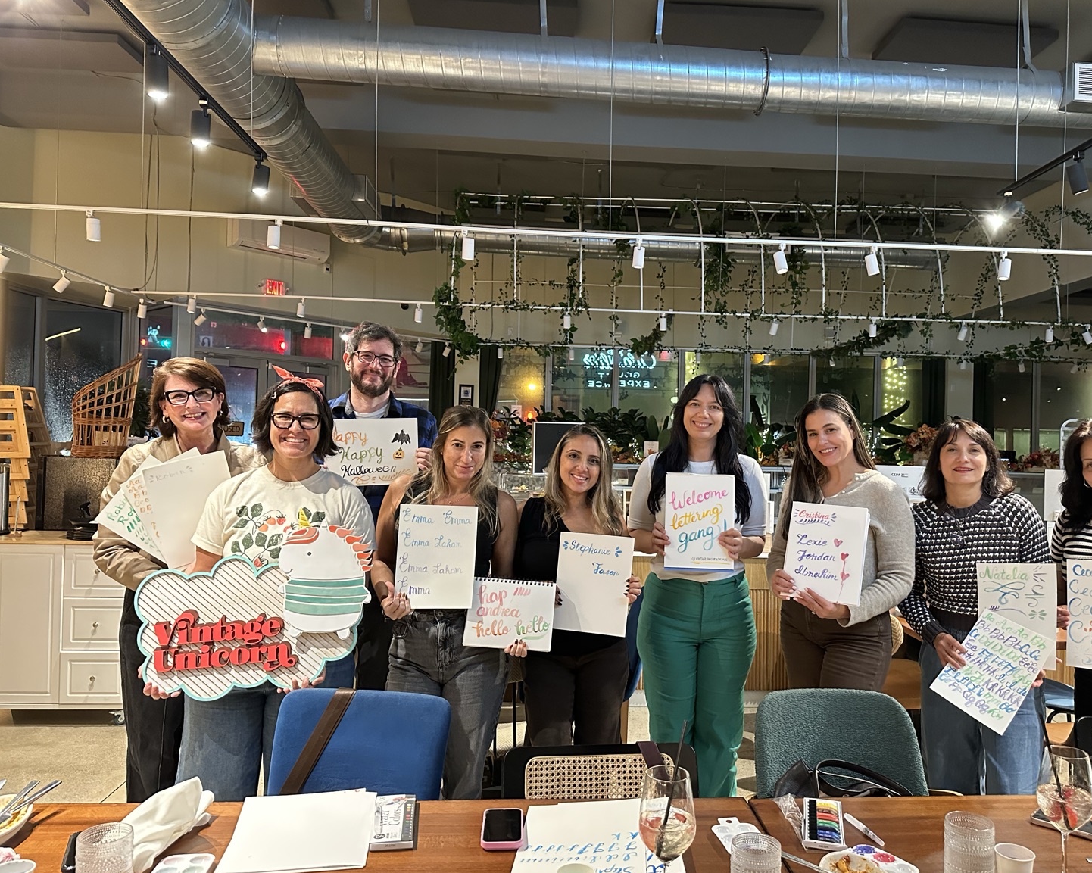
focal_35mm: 26
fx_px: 840
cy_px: 441
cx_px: 605
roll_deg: -1.2
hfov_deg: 65.9
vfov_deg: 54.9
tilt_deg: +0.9
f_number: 1.78
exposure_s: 1/60
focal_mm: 6.86
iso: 800
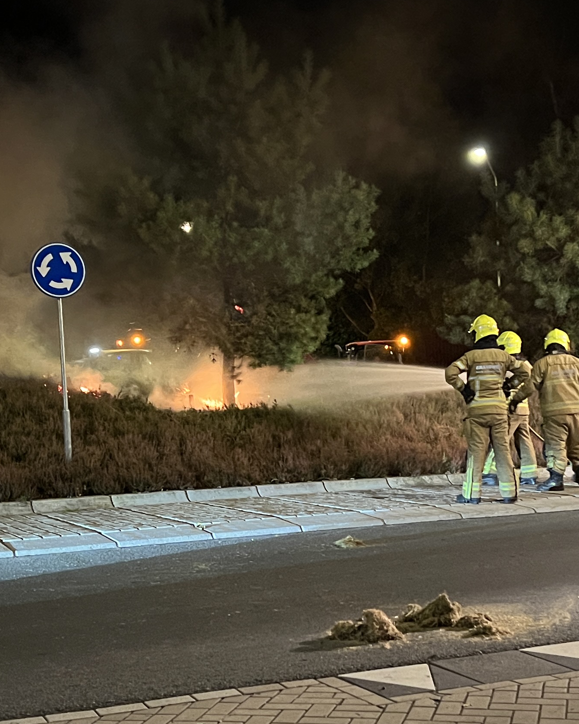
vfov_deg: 30.9
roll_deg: +1.4
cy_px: 439
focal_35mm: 61
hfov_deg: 25.0
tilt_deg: -1.2
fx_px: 1306
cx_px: 321
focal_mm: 5.7
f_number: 1.5
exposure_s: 1/30
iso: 640
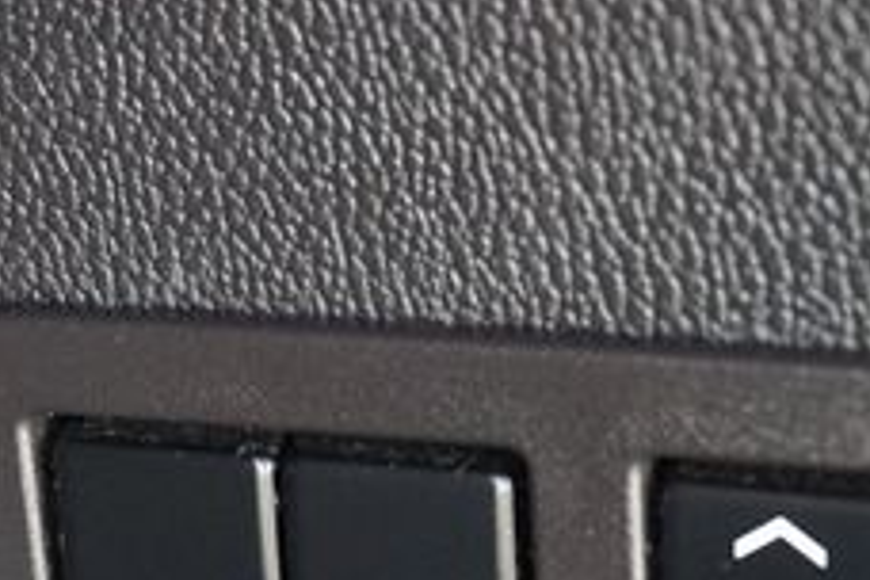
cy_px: 553
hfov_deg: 17.3
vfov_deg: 11.5
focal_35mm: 118
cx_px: 633
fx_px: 2851
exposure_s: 1/60
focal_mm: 28
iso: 1600
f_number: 4.5
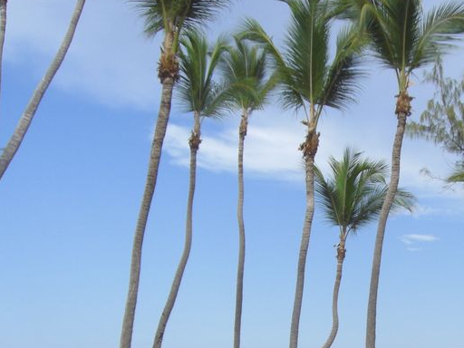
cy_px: 336
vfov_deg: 18.9
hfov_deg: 24.6
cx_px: 448
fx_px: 1019
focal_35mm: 76
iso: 64
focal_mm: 6.2
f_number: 2.7
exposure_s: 1/800
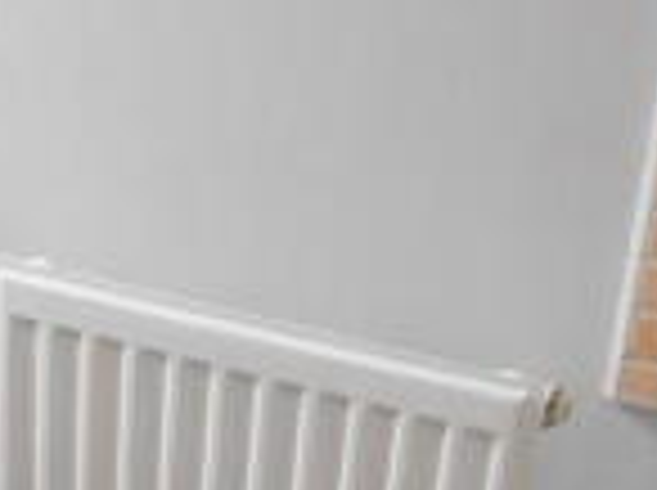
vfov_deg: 14.0
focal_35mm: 100
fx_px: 1895
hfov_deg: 19.5
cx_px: 133
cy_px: 690
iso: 320
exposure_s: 1/30
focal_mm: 4.5
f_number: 3.4
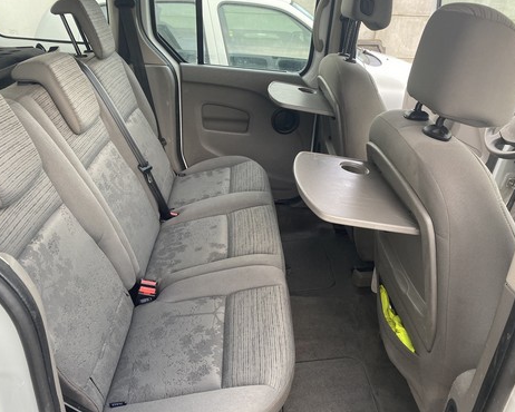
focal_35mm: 28
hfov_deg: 62.2
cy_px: 207
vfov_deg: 51.6
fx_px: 427
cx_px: 254
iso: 125
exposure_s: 1/116
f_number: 1.8
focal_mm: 4.25
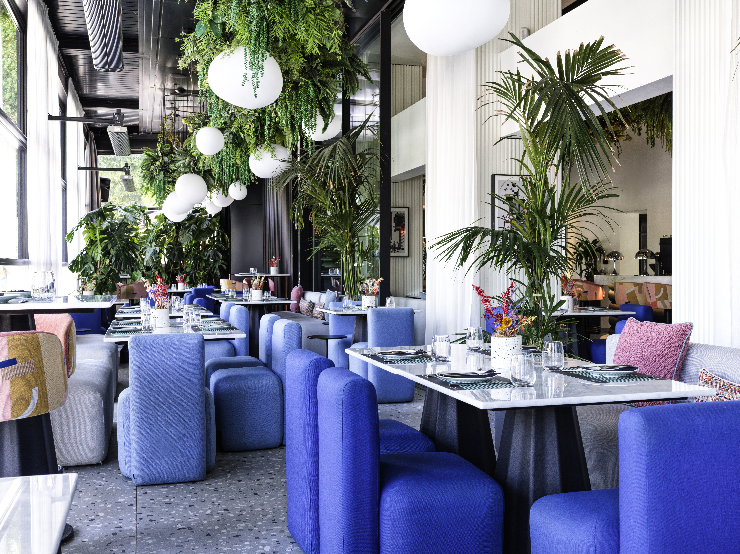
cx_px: 370
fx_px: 748
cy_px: 277
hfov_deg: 52.6
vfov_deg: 40.7
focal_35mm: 35
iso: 200
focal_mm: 45
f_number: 11
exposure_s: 1/4
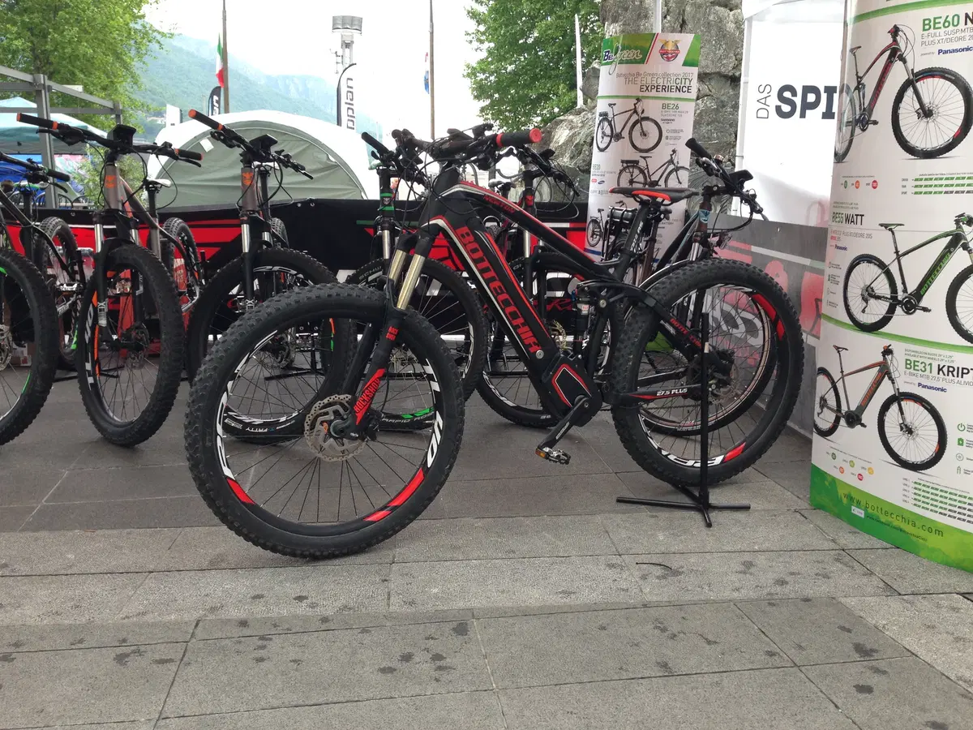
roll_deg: +0.6
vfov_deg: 42.9
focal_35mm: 33
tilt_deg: -11.9
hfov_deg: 55.4
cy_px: 365
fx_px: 928
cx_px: 486
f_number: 2.4
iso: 50
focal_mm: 4.12
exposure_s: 1/184
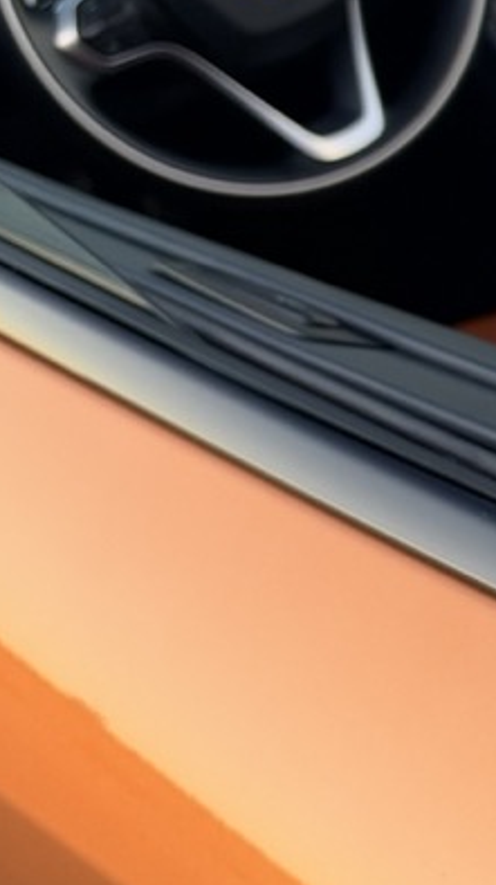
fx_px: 1992
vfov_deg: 24.9
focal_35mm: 85
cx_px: 1089
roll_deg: -0.1
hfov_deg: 12.1
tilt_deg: -27.4
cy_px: 265
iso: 100
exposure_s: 1/121
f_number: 1.8
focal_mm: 6.93
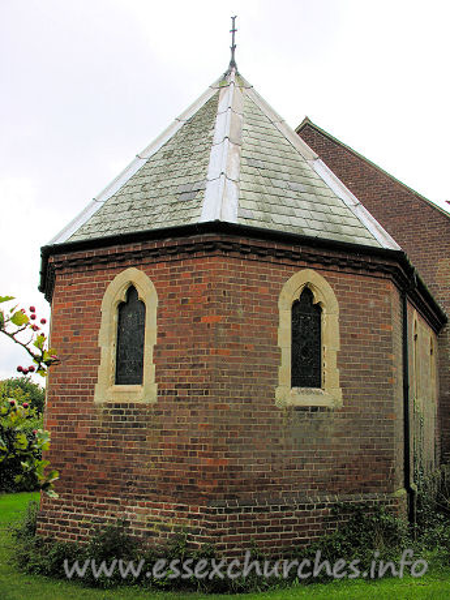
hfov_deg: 40.7
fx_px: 607
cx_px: 225
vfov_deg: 52.6
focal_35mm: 35
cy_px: 300
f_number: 4.5
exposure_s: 1/115
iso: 50
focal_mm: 8.9
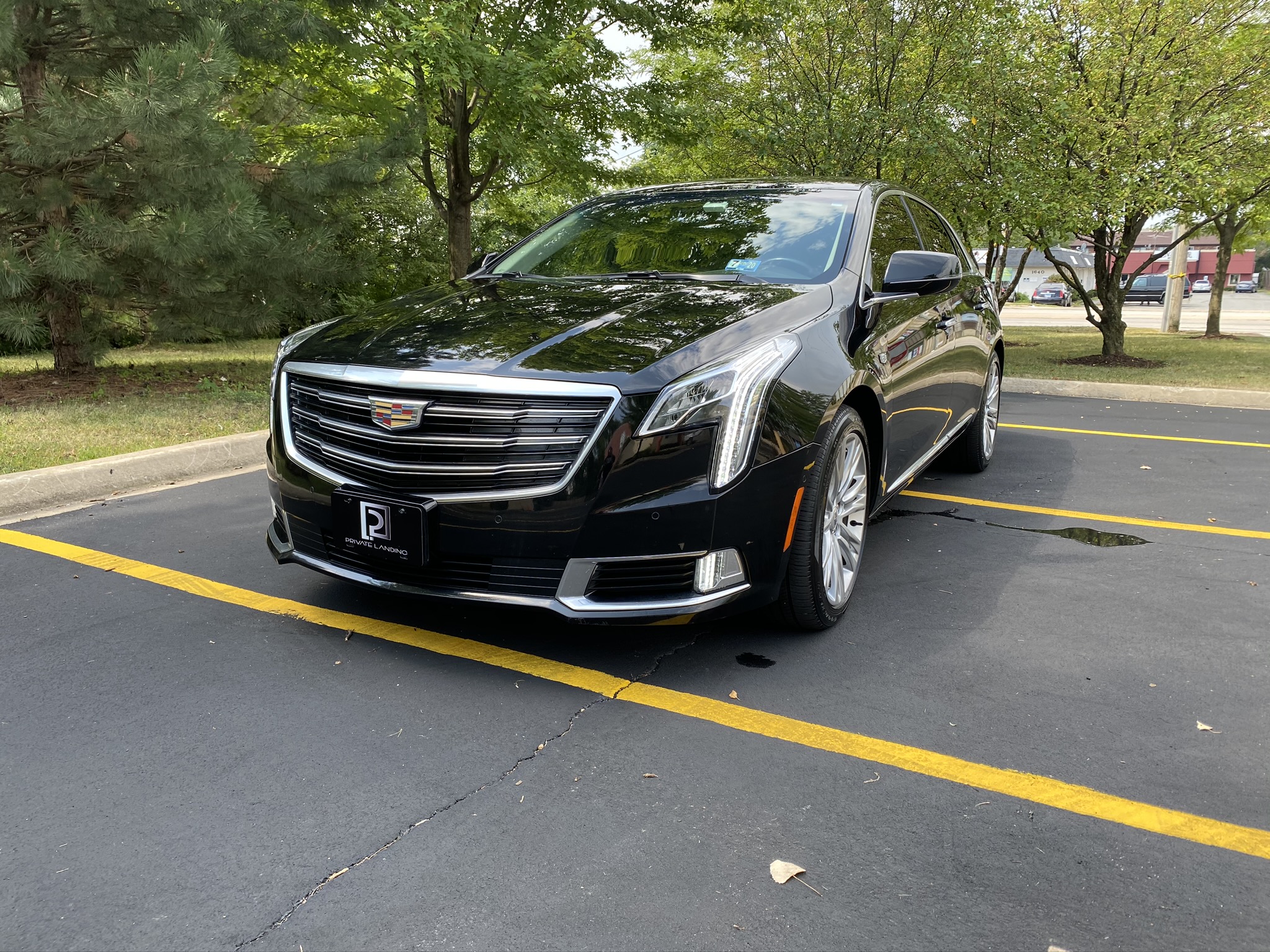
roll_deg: -0.5
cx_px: 635
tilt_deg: -16.4
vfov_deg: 53.1
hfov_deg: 67.3
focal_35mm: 26
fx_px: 954
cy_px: 476
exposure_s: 1/465
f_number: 1.8
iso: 32
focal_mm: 4.25
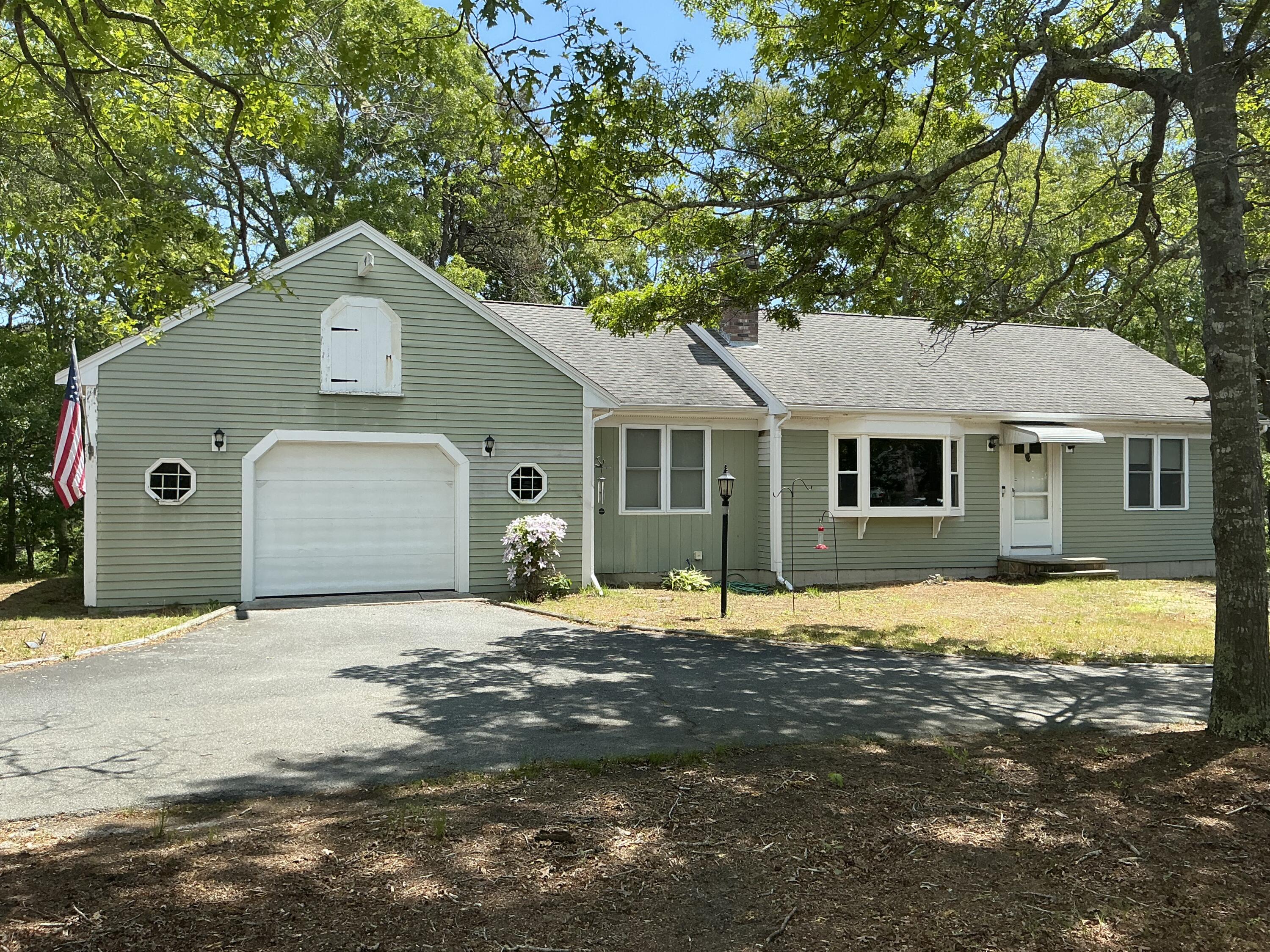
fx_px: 1027
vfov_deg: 49.7
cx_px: 635
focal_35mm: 28
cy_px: 476
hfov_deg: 63.4
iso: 25
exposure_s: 1/749
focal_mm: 3
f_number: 1.8
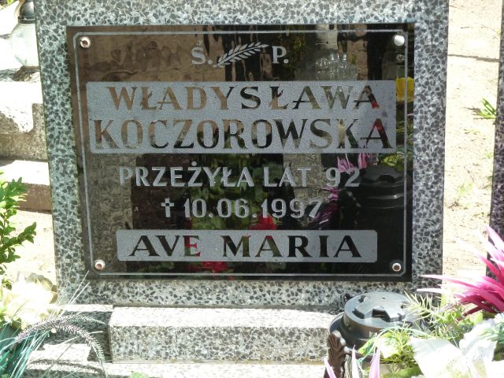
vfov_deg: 15.4
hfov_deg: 20.4
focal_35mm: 96
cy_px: 189
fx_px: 1398
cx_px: 252
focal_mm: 15.8
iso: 250
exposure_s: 1/200
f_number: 4.3
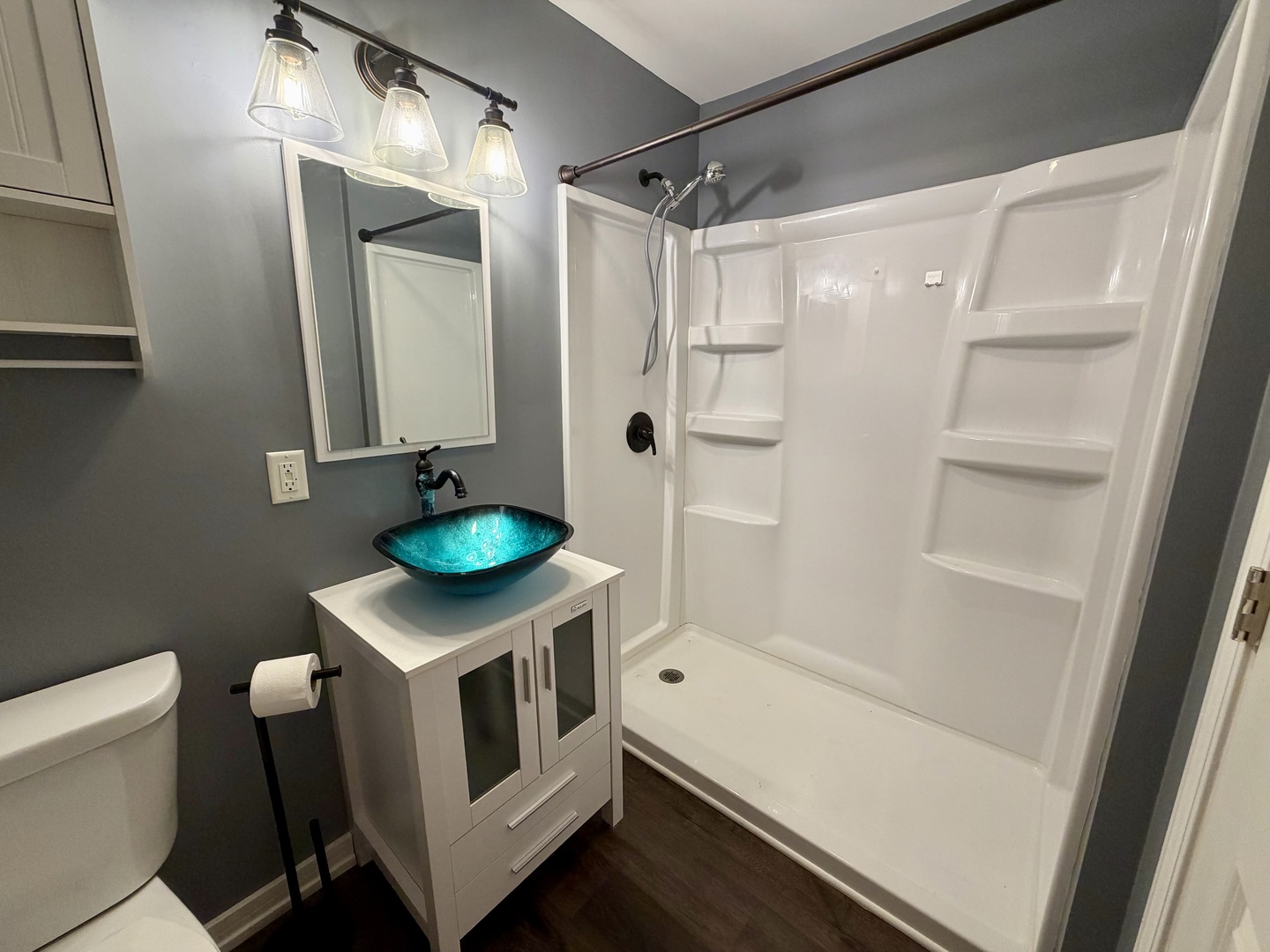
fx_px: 514
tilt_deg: -12.1
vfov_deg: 85.7
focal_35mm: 14
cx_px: 635
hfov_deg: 102.1
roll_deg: -0.1
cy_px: 476
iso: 200
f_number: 2.2
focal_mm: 2.22
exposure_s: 1/60
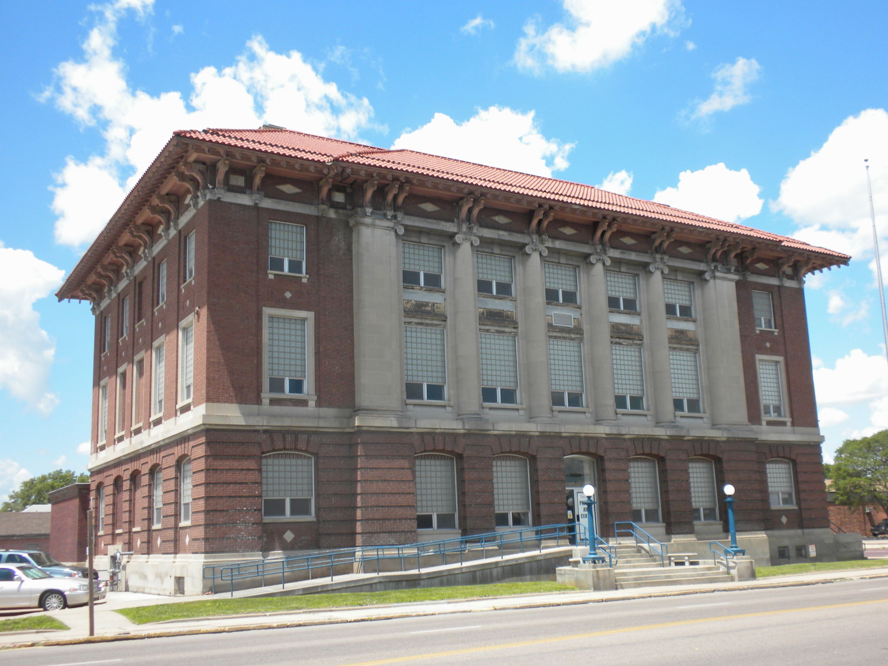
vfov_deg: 38.7
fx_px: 949
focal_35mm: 37
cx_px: 444
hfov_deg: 50.1
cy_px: 333
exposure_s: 1/66.7
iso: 64
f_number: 10
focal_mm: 6.6
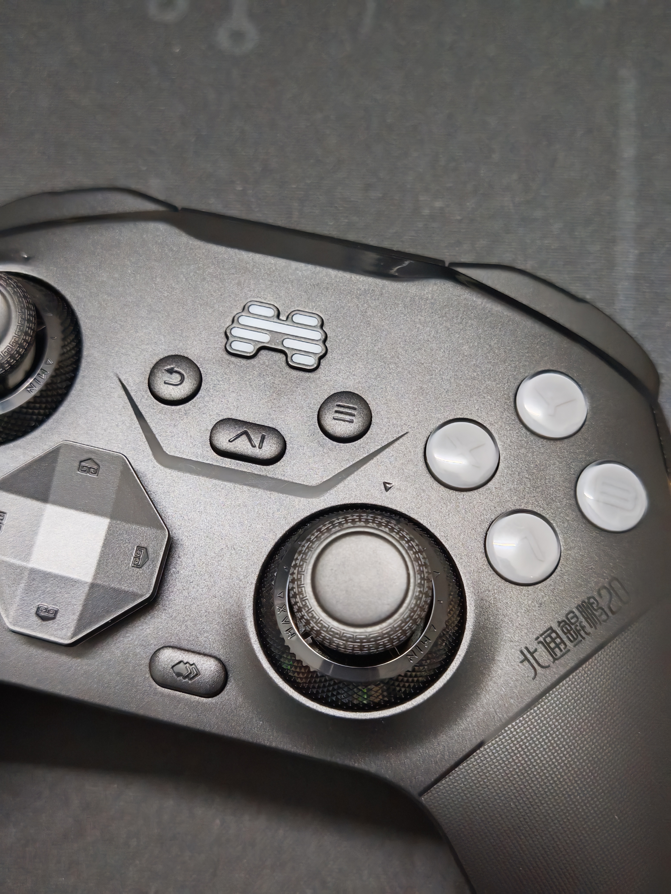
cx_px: 336
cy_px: 447
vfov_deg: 39.7
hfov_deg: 30.3
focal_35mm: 48
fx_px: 1241
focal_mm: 6.67
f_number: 1.9
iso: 1000
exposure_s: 1/25
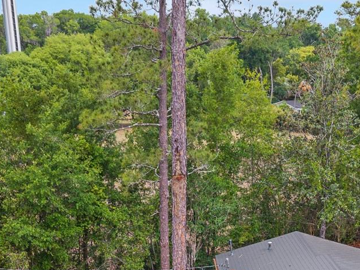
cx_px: 225
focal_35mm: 61
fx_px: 634
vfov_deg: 22.2
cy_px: 324
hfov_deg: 31.6
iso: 200
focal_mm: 8.67
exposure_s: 1/640
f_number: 1.8
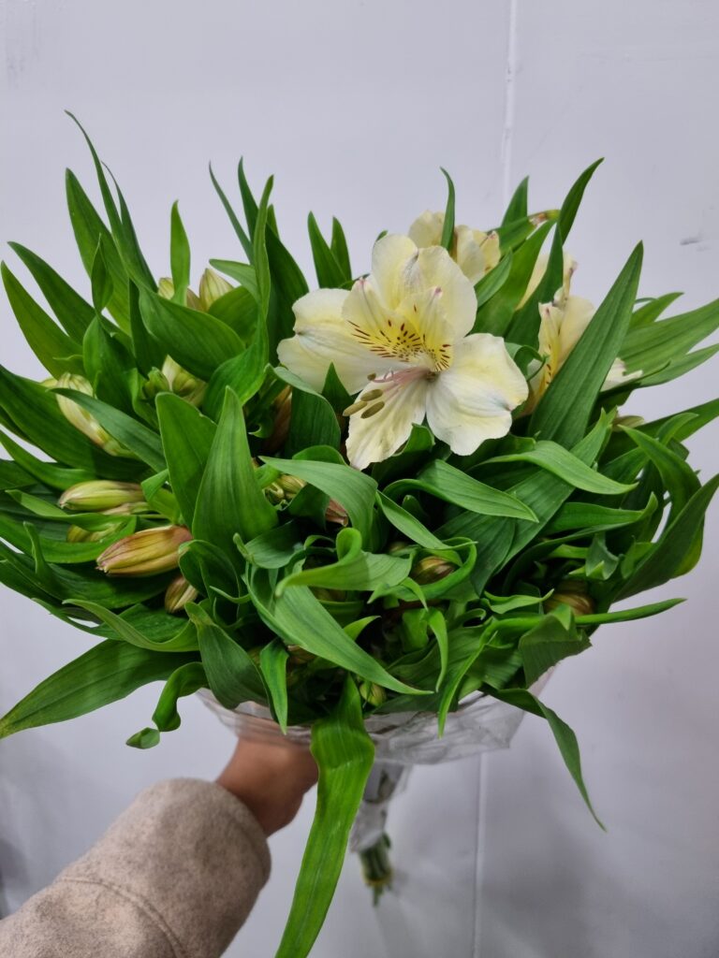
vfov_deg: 67.3
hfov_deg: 53.1
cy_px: 479
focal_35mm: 26
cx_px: 360
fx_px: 720
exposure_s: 1/60
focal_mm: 5.4
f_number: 1.8
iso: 200
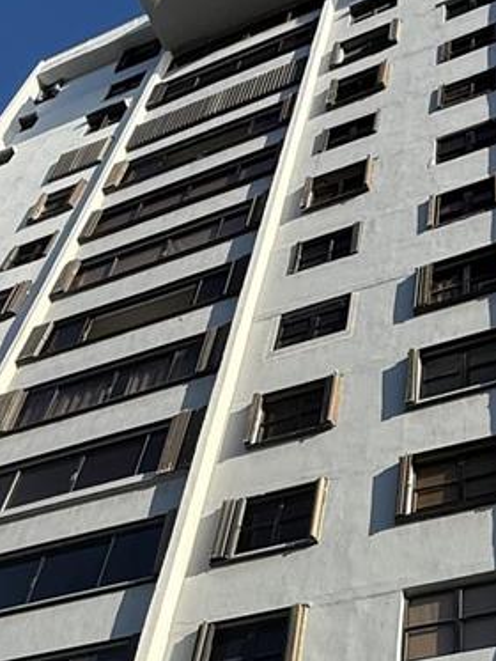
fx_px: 859
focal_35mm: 45
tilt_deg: +36.6
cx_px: 427
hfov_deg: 31.0
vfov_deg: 36.5
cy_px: 704
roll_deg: -3.0
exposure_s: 1/1656
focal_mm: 2.22
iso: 50
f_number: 2.2
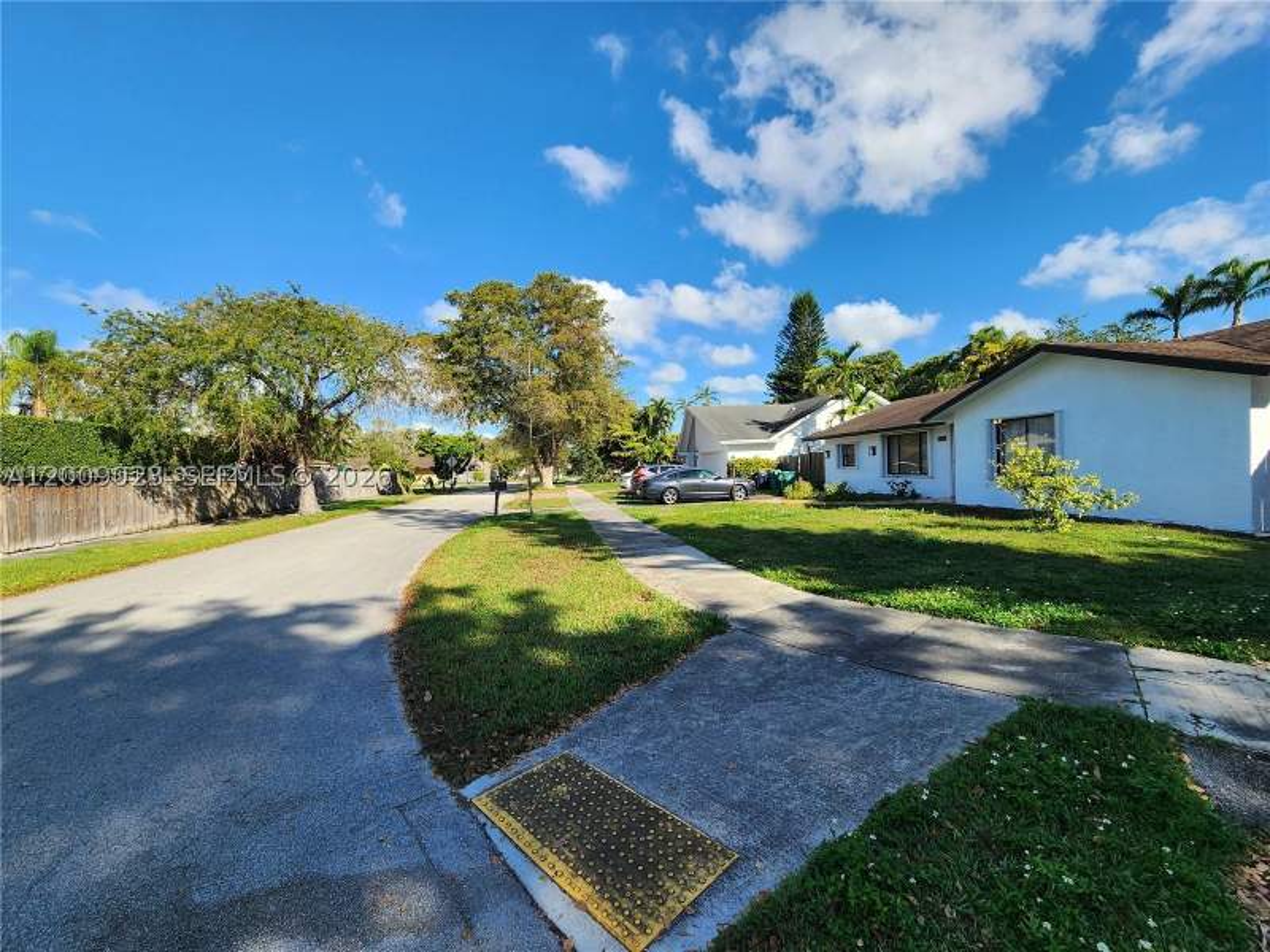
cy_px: 476
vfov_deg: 89.9
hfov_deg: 106.2
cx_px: 635
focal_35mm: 13
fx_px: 477
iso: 50
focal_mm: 2.2
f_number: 2.2
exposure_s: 1/1358
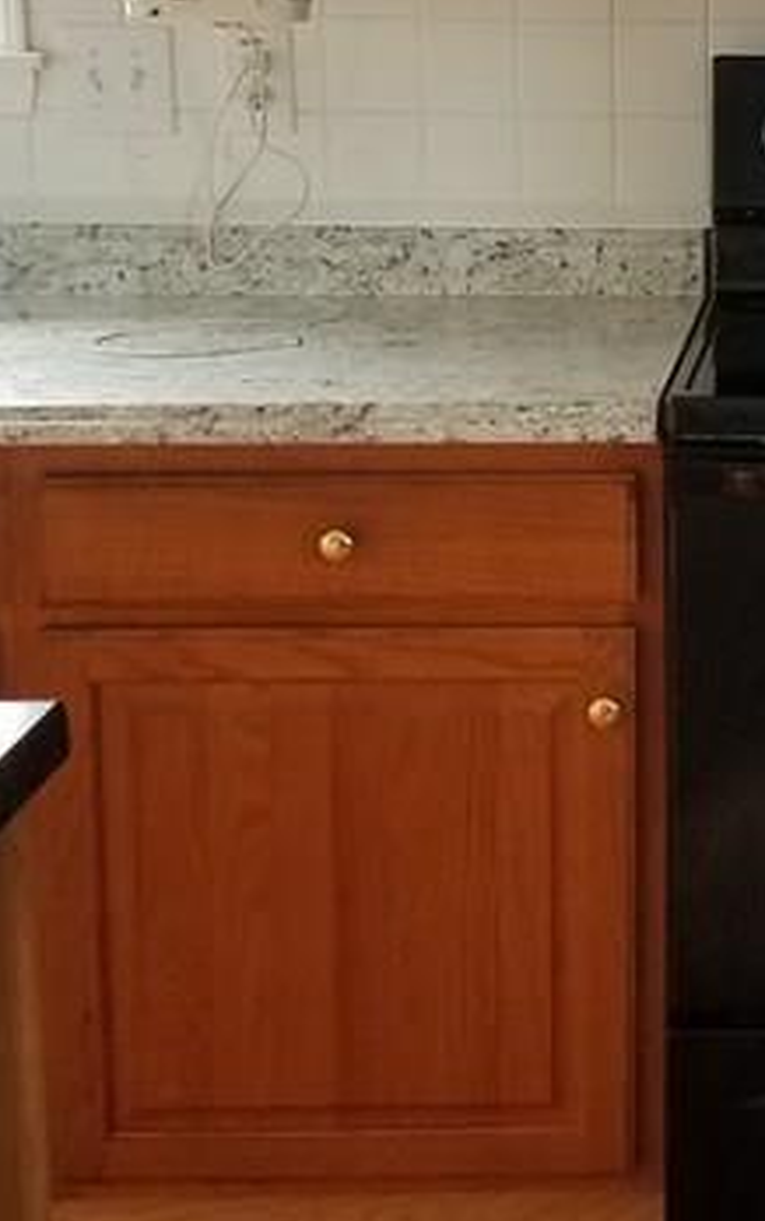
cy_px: 323
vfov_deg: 25.2
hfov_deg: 15.4
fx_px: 2698
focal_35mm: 81
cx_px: 1000
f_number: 1.7
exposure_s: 1/30
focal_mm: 4.2
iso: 125
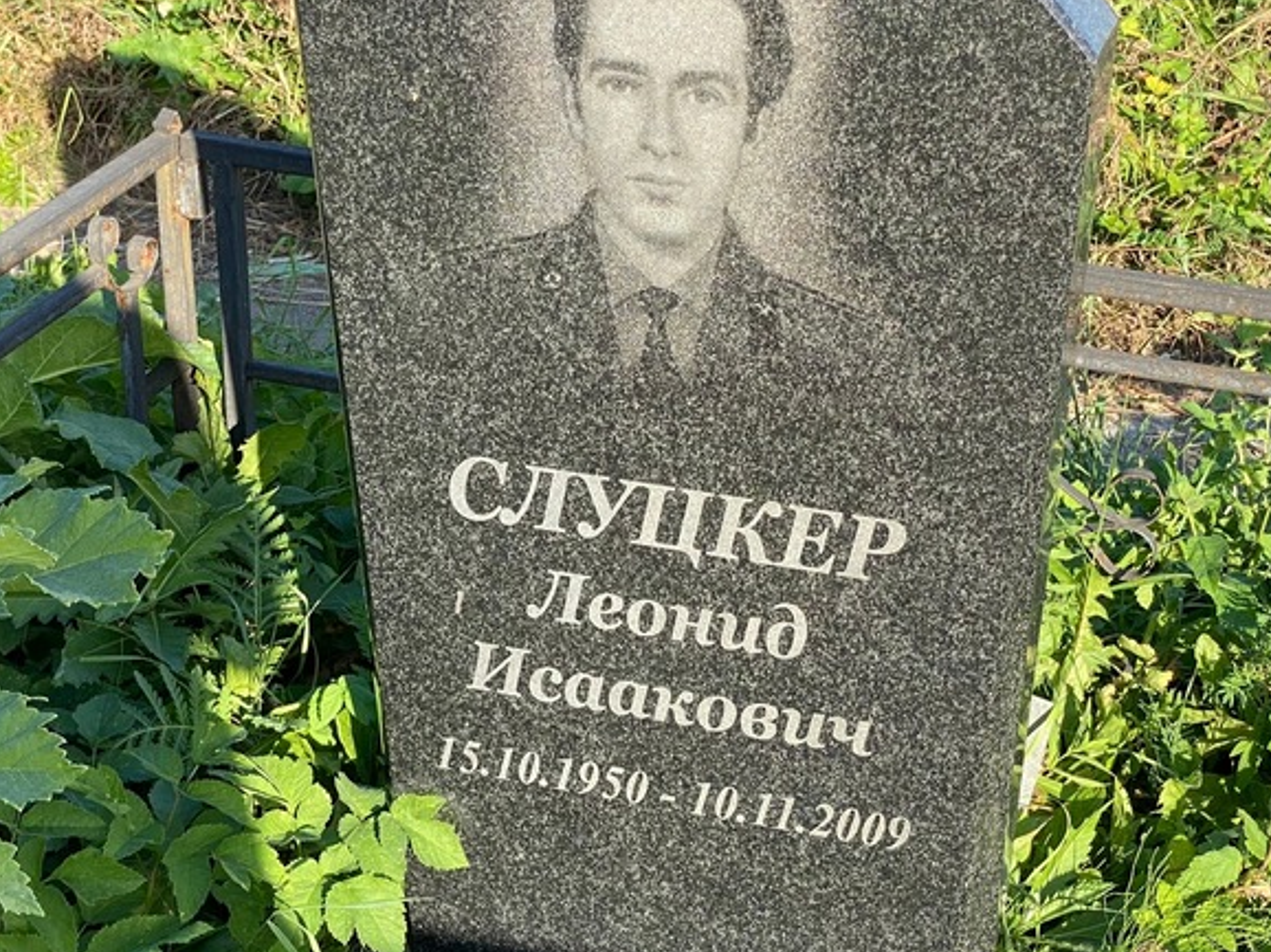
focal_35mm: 72
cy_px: 651
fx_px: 2643
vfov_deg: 20.3
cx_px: 701
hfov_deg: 27.0
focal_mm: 6
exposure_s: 1/480
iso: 20
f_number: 2
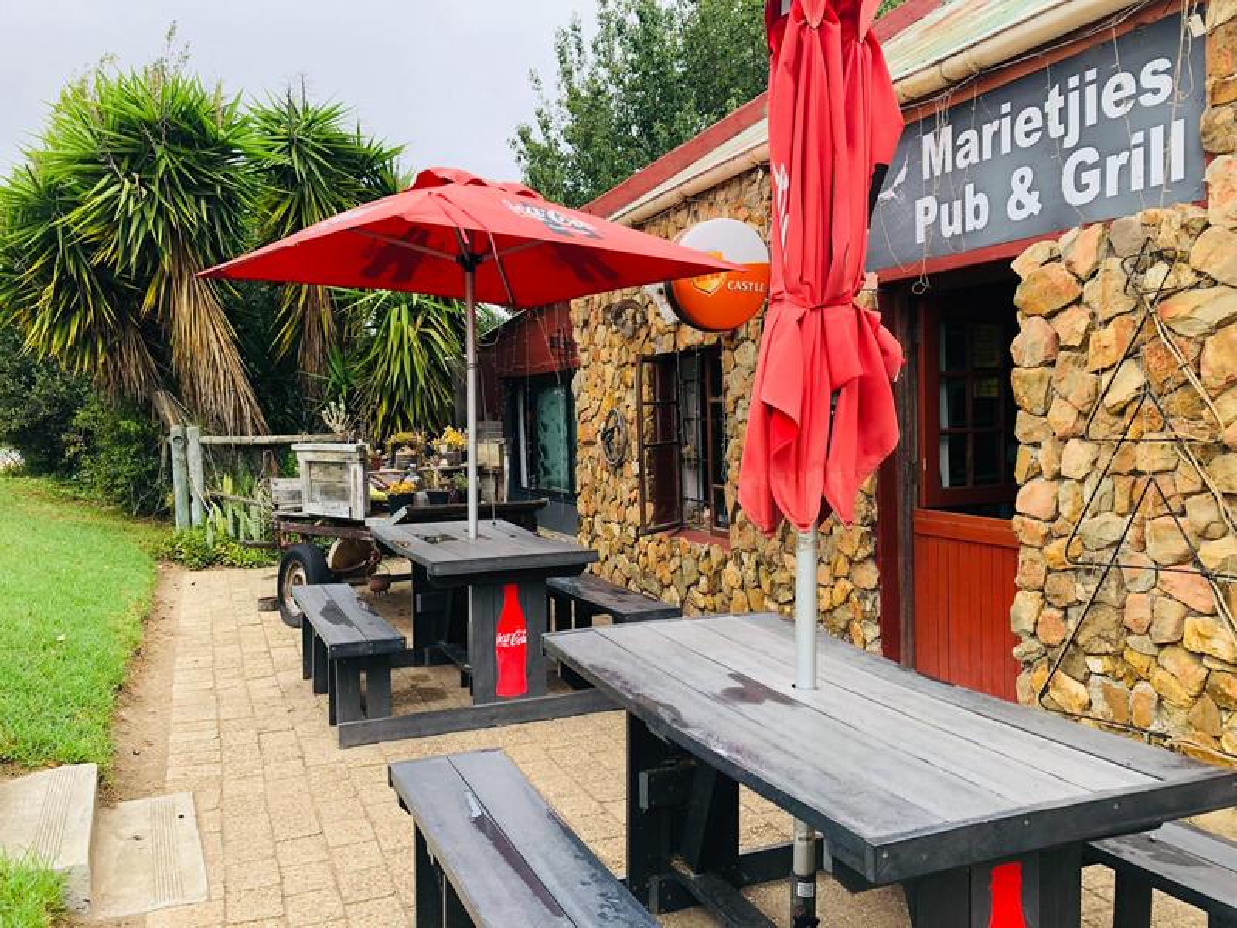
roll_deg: +1.9
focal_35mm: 28
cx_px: 618
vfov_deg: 49.7
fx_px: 1001
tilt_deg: -3.5
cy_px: 464
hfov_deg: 63.4
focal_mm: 3.99
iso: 20
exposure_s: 1/302
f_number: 1.8
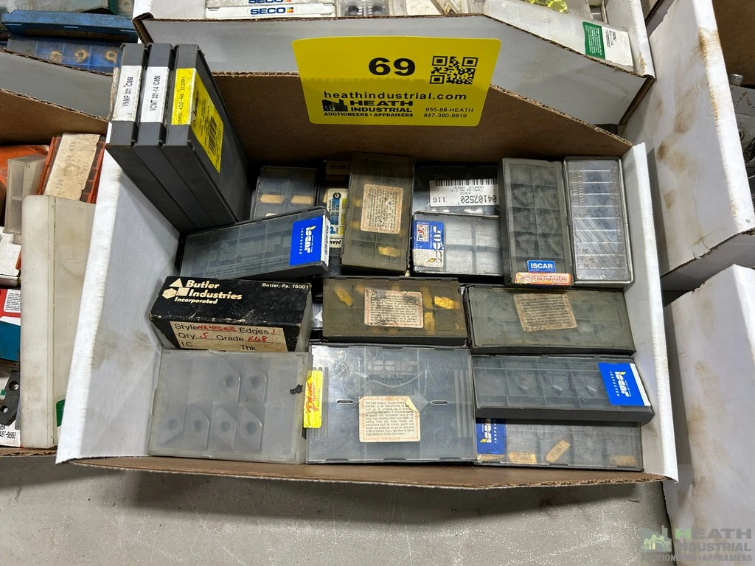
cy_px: 283
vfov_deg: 53.1
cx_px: 378
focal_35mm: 26
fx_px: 567
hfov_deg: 67.3
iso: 80
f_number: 1.5
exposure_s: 1/60
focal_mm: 5.7
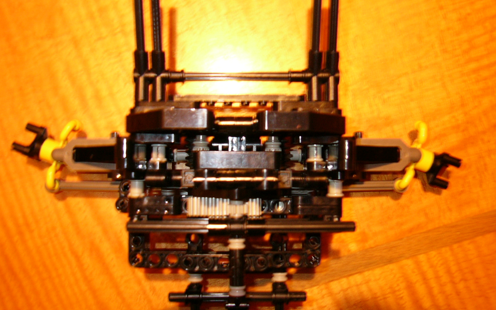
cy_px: 152
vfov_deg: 33.6
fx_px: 514
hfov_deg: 51.5
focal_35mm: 38
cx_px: 250
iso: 100
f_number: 2.8
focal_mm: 5.8
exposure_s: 1/1.6
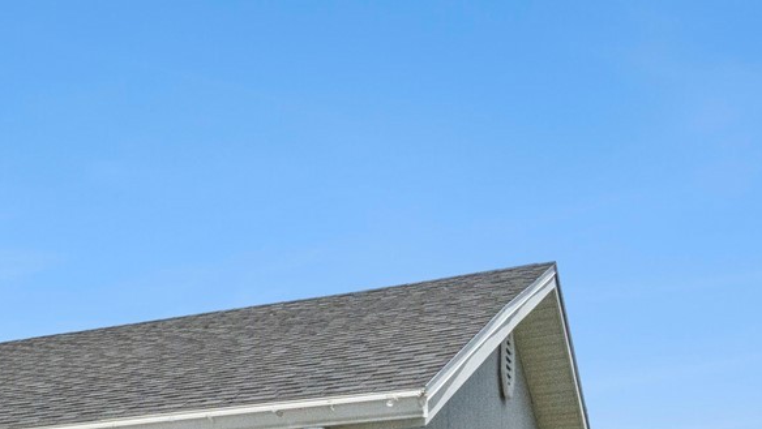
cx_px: -340
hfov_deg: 23.8
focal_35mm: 73
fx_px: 1476
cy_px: 675
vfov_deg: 15.1
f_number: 11
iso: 1600
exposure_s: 1/4000
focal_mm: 16
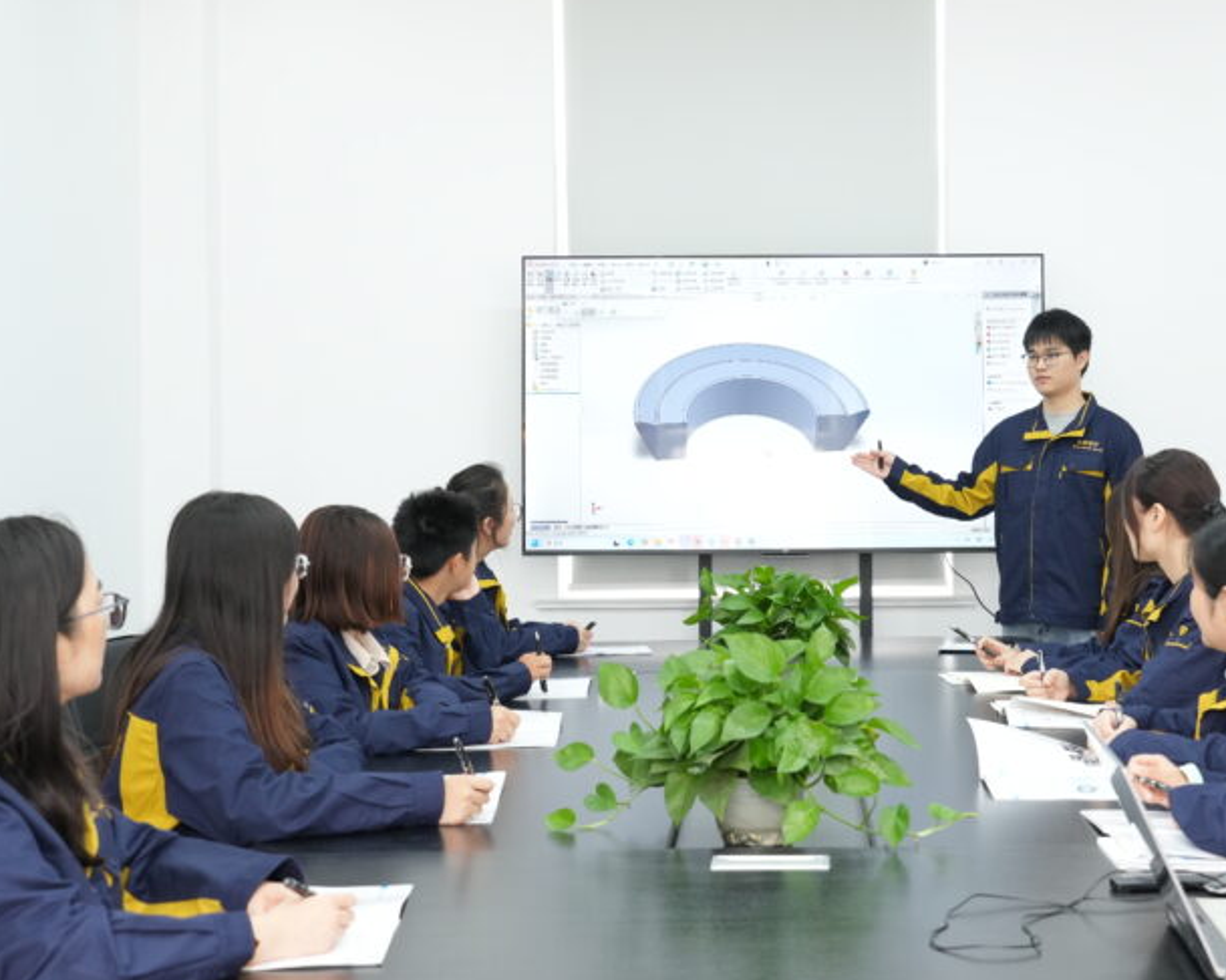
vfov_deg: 25.4
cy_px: 450
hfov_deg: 31.3
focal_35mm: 60
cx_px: 793
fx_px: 2177
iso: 1600
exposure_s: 1/100
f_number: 5.6
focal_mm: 38
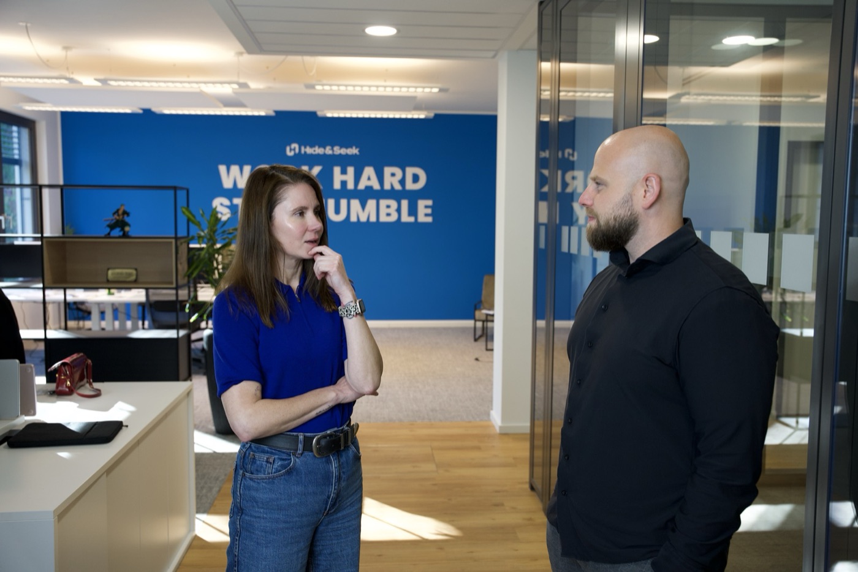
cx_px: 429
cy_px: 286
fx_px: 763
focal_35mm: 32
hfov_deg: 58.7
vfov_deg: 41.1
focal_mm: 32
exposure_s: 1/160
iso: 800
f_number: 4
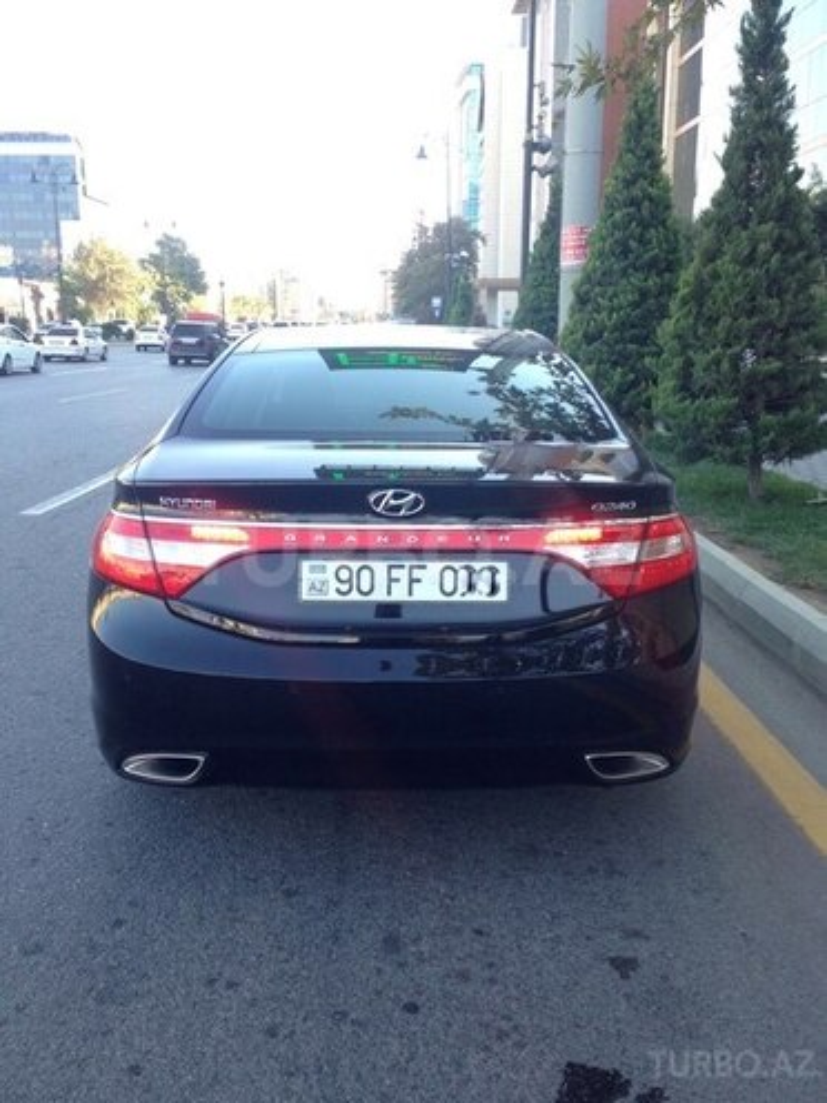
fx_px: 1051
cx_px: 414
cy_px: 552
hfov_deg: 42.9
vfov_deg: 55.4
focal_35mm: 33
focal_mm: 4.12
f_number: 2.4
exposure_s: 1/131
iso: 50
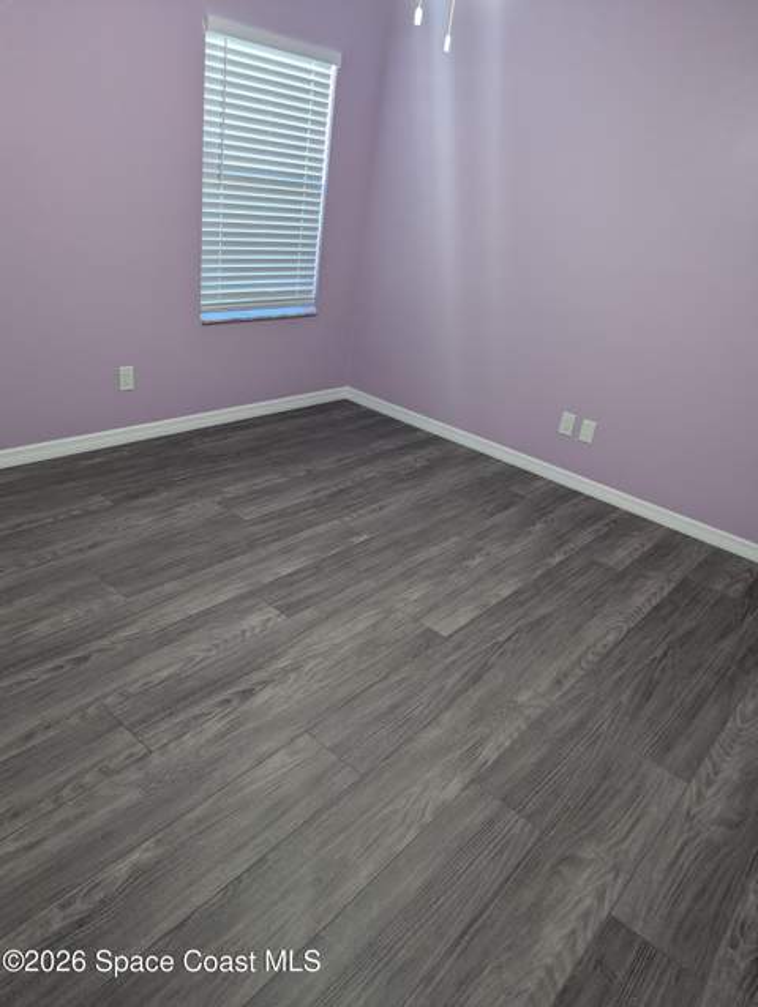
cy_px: 504
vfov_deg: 71.5
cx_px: 379
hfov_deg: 56.9
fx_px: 699
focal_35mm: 24
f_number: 1.85
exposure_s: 1/29.4
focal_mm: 6.81
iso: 46
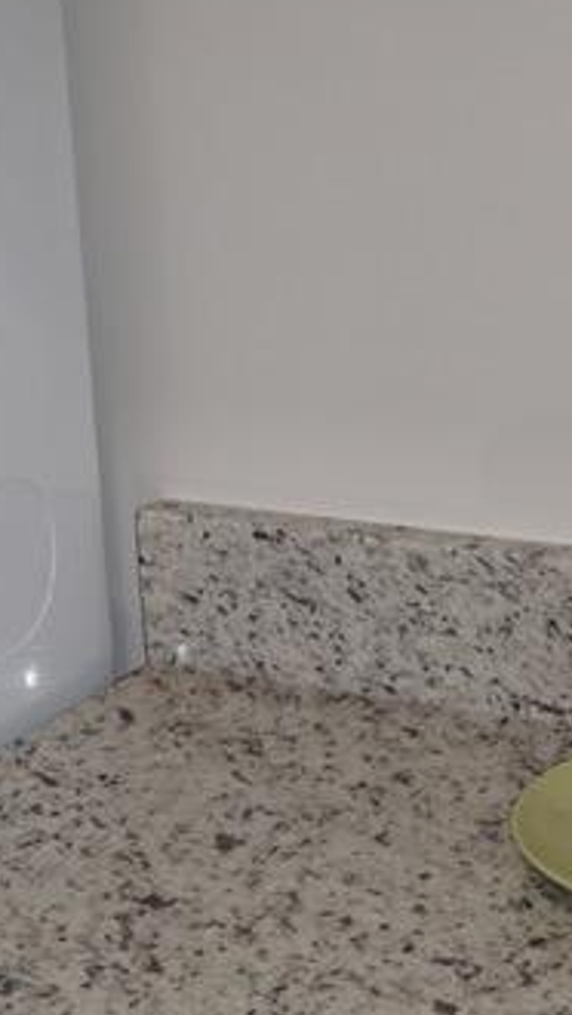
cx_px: -18
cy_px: 252
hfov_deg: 10.3
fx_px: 3150
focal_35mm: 117
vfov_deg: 18.2
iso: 125
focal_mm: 16
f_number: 3.5
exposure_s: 1/60
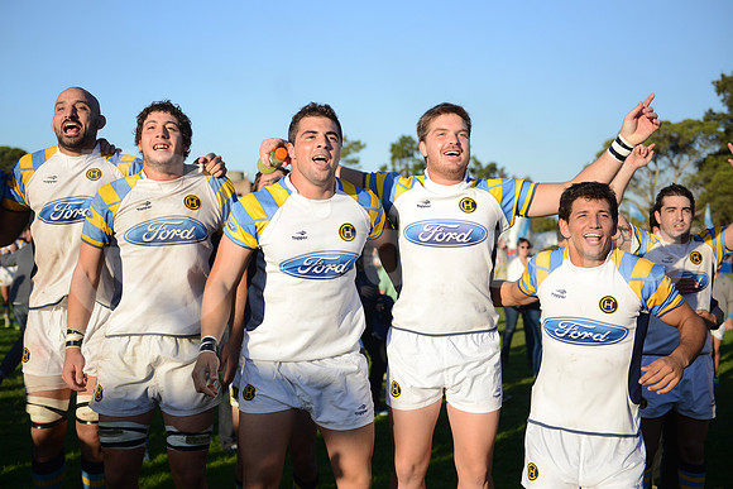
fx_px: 896
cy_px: 244
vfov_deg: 30.5
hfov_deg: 44.5
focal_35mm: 44
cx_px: 366
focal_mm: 44
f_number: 2.8
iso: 320
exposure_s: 1/4000
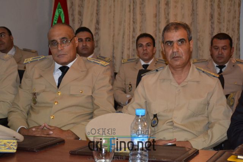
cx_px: 122
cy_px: 81
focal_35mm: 75
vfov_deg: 18.2
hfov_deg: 27.0
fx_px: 506
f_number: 5.6
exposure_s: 1/60
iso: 3200
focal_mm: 50
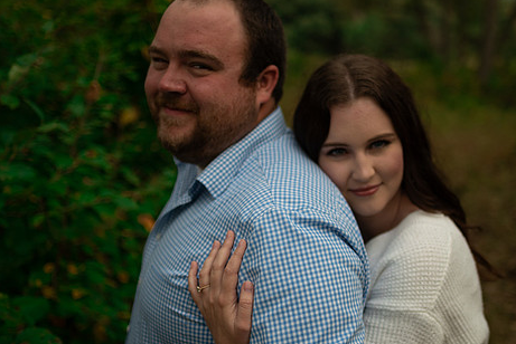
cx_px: 295
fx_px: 631
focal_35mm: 44
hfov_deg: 44.4
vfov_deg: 30.6
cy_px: 175
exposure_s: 1/1250
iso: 100
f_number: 1.8
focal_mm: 35
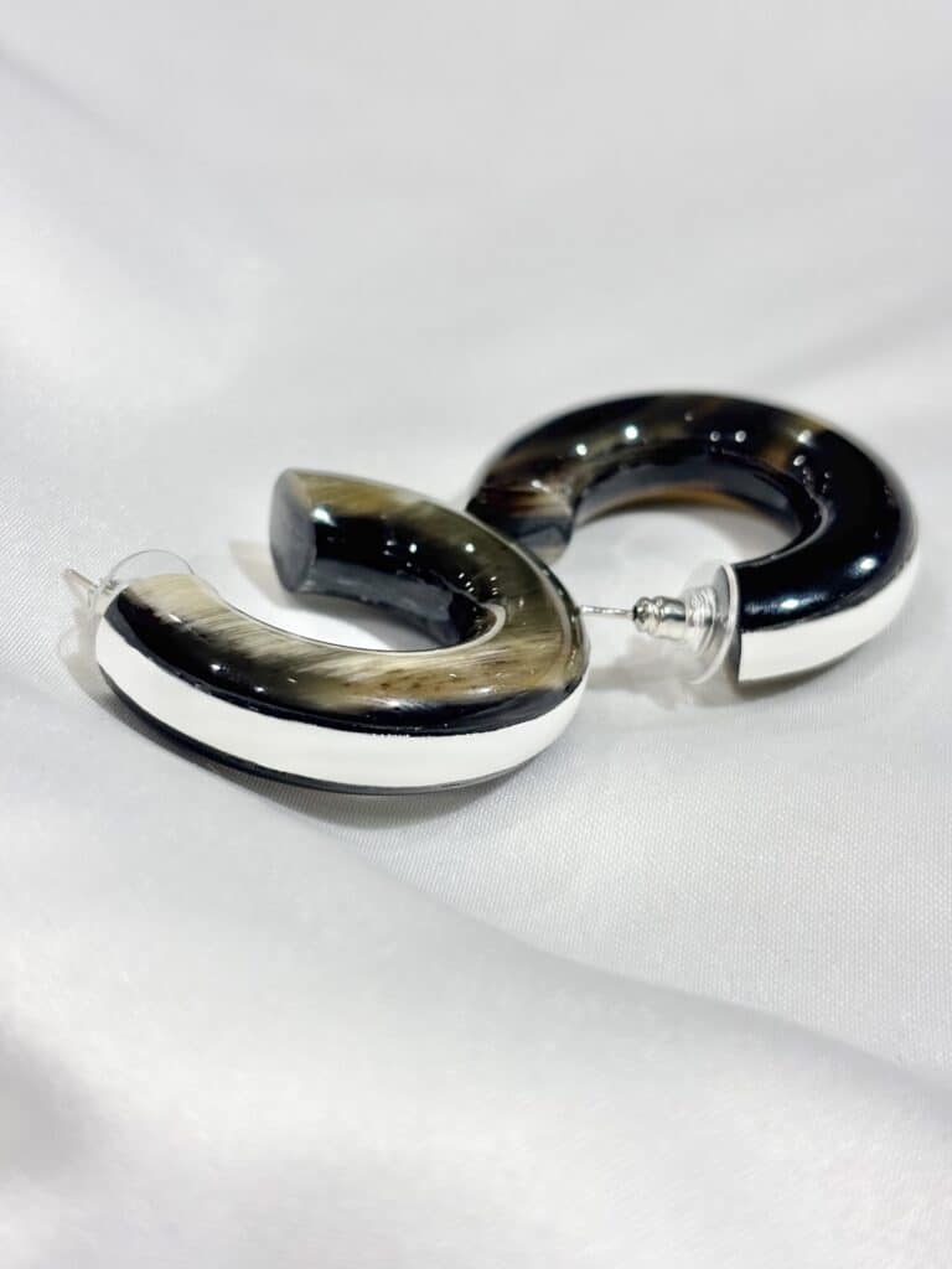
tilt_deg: -33.1
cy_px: 634
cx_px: 476
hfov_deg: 28.0
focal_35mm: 52
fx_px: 1907
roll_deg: +9.7
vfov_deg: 36.8
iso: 32
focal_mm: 5.96
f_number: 1.6
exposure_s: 1/210
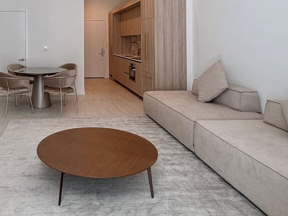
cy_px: 37
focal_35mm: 32
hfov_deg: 54.0
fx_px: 266
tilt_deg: +0.6
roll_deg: +0.6
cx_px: 70
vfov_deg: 41.9
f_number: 2.2
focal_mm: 2.22
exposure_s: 1/120
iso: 125
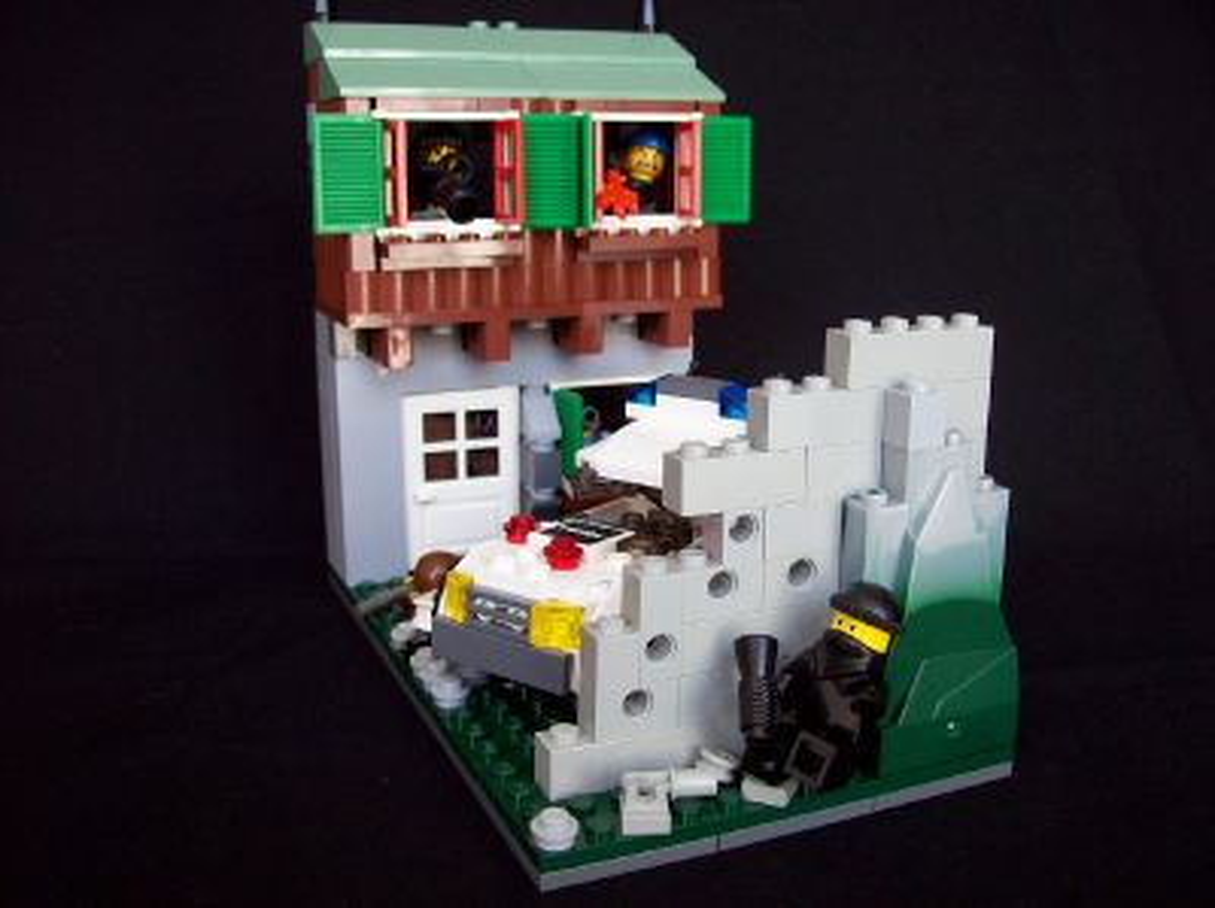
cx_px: 608
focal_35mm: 36
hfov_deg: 51.4
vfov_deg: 39.6
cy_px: 454
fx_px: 1262
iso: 80
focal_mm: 6
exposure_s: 1/39.5
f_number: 2.7
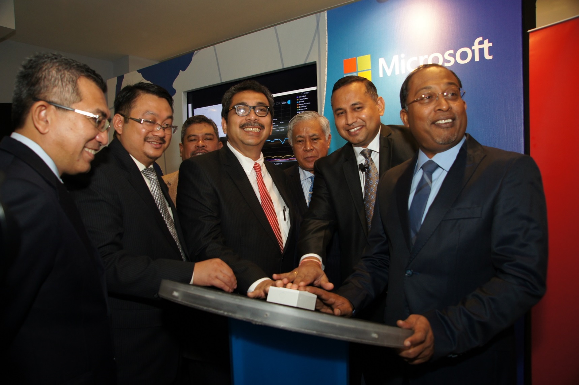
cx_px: 290
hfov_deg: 73.8
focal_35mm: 24
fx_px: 386
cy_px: 192
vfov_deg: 53.0
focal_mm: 16
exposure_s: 1/60
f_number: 4
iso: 800
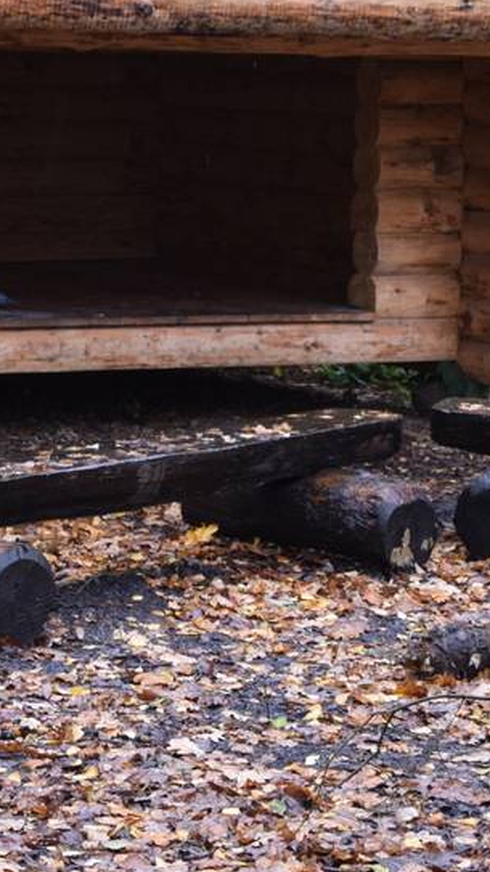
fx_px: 3214
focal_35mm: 139
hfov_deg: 8.7
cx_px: 227
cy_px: 230
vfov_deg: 15.4
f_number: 5.6
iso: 640
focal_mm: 30
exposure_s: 1/80
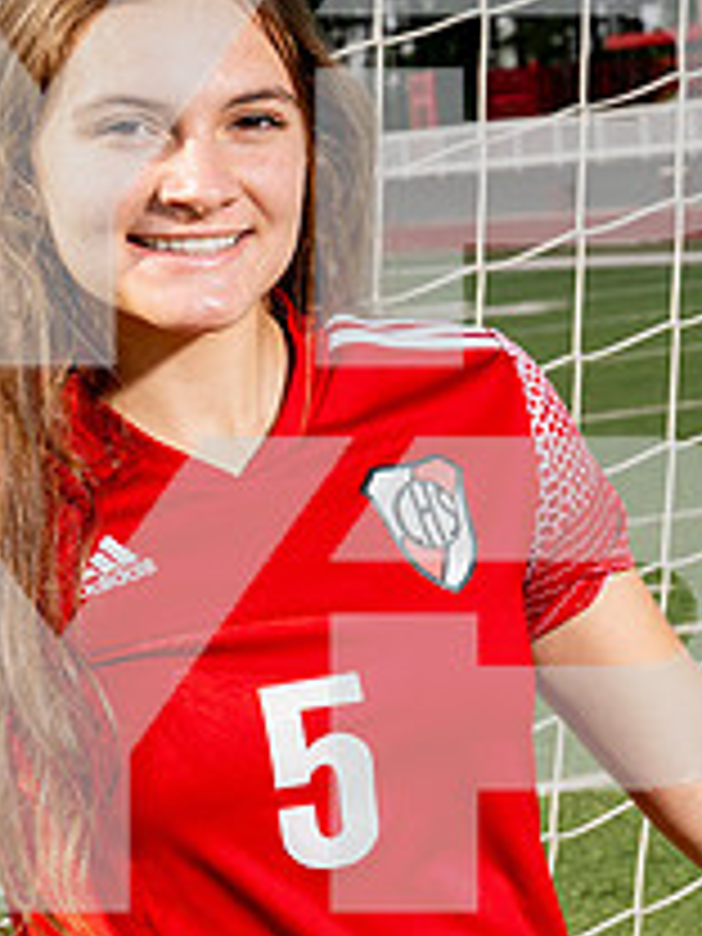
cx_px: 221
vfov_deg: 15.3
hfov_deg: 11.6
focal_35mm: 128
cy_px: 673
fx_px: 3461
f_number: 8
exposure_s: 1/250
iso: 100
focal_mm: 44
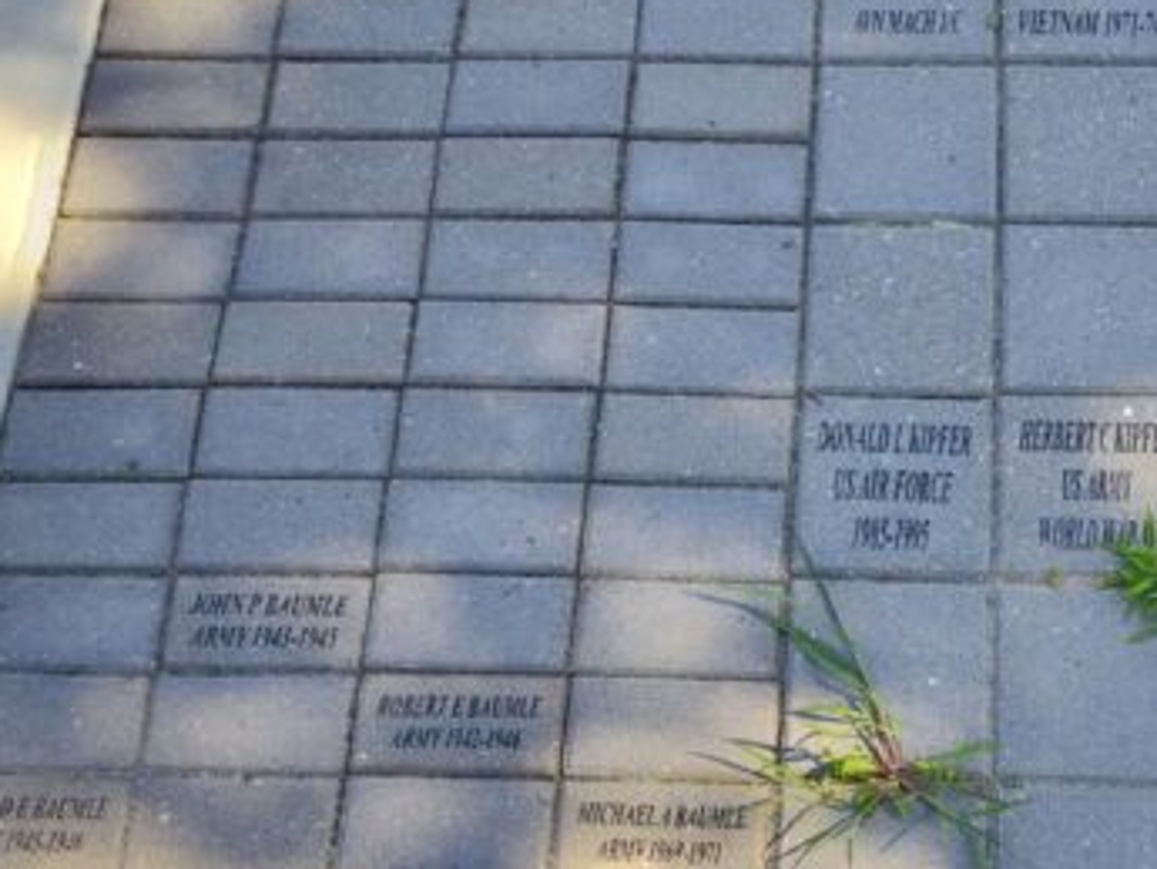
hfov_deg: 44.3
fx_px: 1337
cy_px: 658
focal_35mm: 40
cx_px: 942
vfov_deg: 35.2
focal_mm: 5.56
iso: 100
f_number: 1.8
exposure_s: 1/449
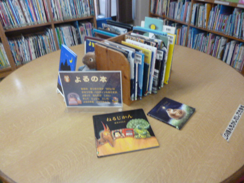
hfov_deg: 63.4
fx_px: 197
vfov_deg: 49.7
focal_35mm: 28
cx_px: 122
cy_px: 92
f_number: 3.1
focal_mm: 5
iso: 800
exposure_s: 1/80
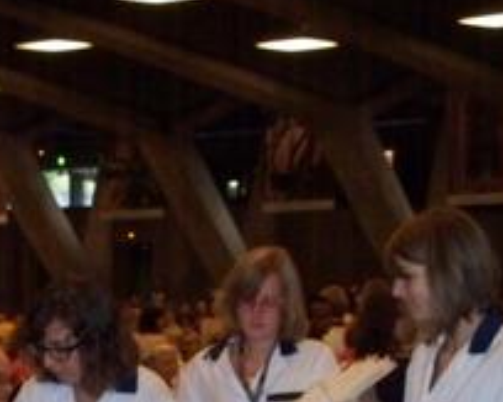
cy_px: 541
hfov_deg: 13.4
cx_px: 69
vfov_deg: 10.5
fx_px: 2128
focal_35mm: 143
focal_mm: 12.3
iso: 400
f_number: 4
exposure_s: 1/40
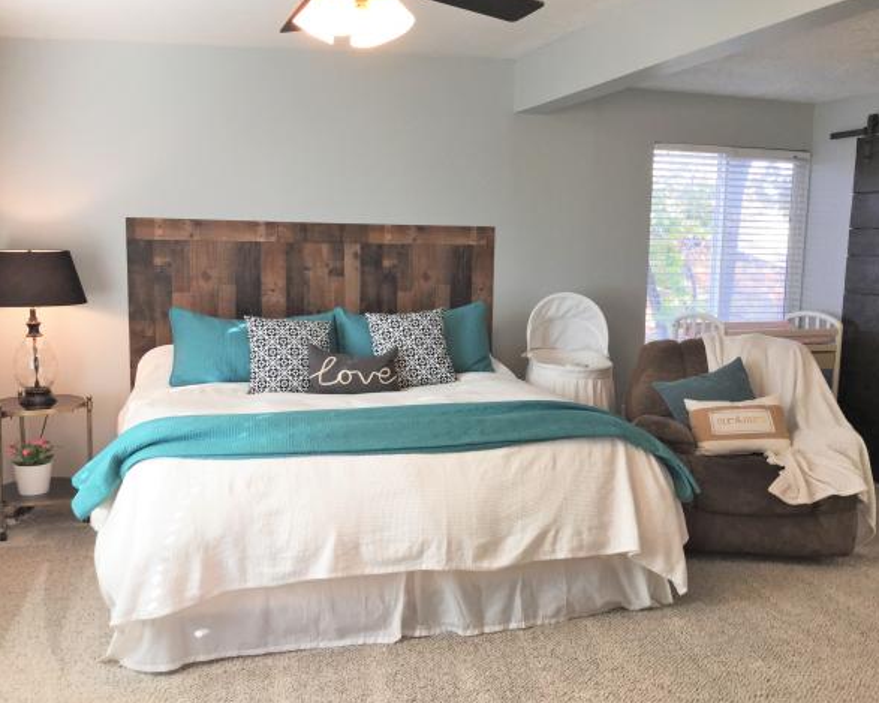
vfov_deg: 44.5
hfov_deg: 54.2
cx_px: 454
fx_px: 858
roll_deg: -0.5
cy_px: 345
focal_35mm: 33
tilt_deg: -8.0
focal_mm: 3.3
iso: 50
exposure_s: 1/30
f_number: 2.4
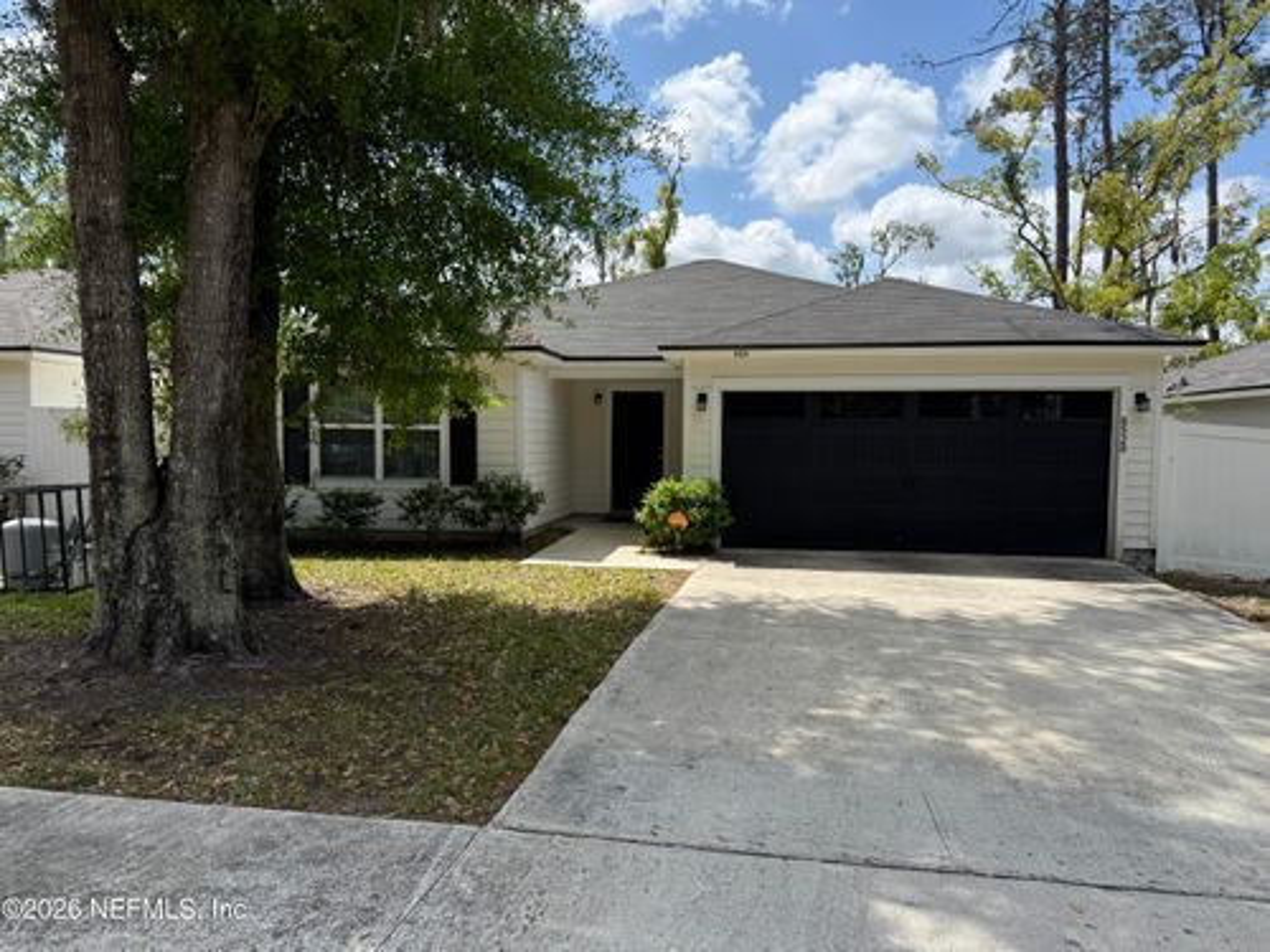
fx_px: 881
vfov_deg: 56.8
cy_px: 476
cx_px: 635
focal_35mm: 24
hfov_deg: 71.6
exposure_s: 1/4975
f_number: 1.78
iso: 125
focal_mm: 6.76
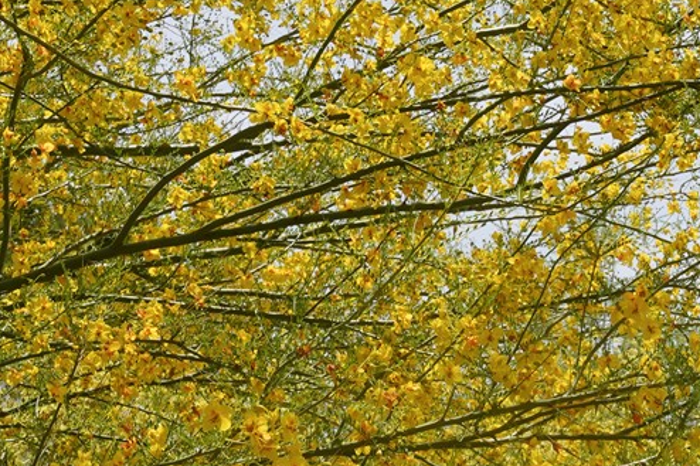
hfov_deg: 13.1
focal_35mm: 154
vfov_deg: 8.7
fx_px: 2993
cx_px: 713
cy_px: 707
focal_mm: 38
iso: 100
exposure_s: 1/100
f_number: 16
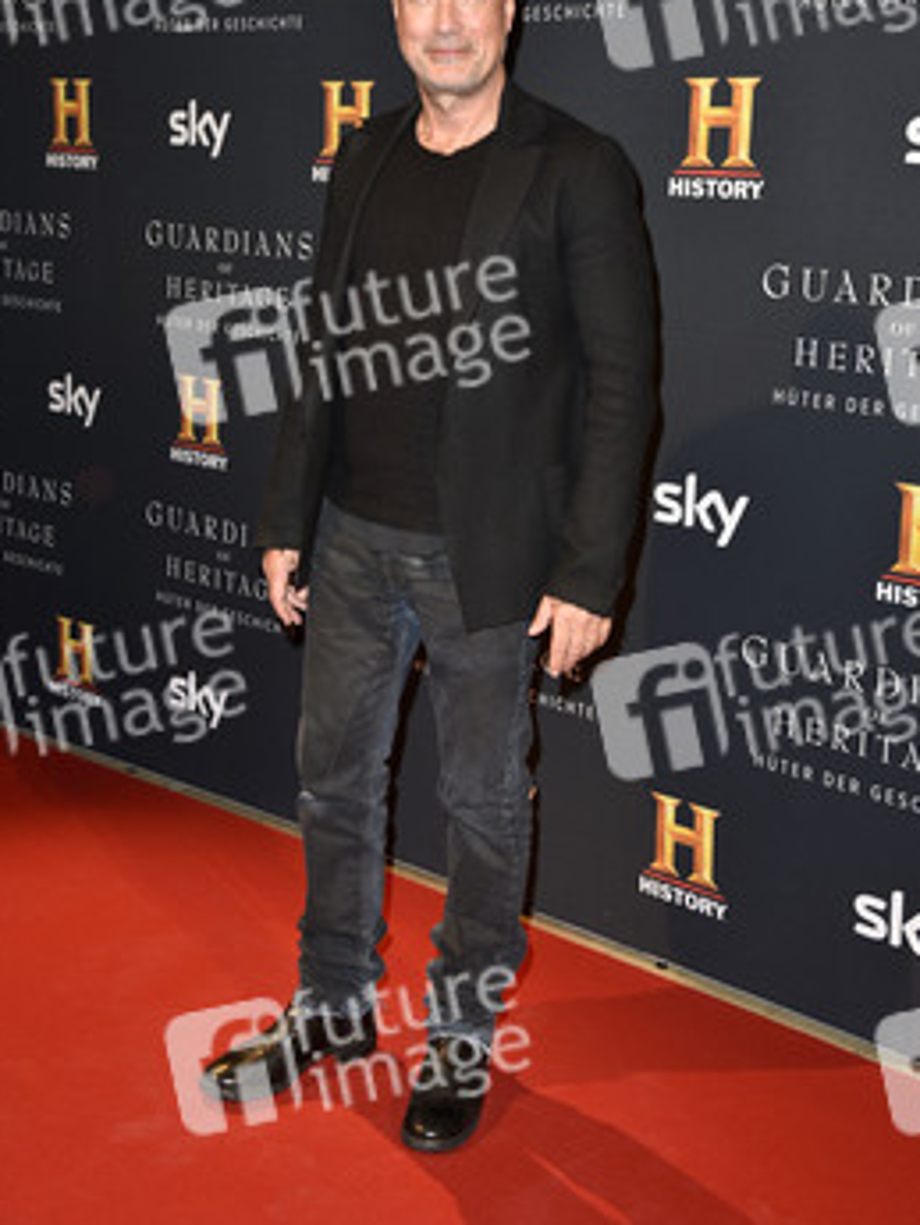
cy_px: 518
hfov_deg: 29.7
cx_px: 451
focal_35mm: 49
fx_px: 1735
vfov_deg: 38.8
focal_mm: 44
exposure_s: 1/125
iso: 640
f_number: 5.6
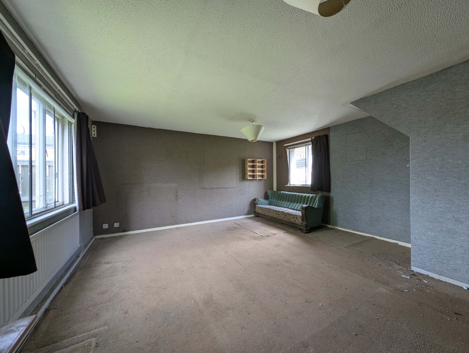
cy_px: 176
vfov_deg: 94.6
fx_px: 163
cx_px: 234
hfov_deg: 110.5
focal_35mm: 12
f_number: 1.95
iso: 55
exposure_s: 1/107
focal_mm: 2.23
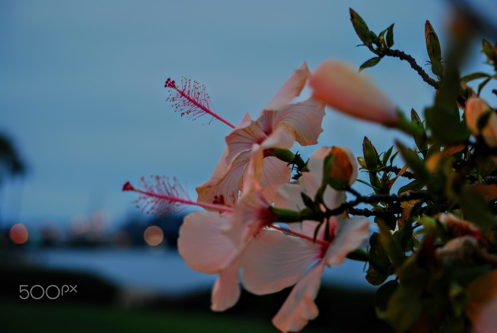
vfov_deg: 14.7
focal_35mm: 93
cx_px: 248
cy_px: 166
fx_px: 1285
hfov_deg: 21.9
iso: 100
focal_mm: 62
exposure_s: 1/6
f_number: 4.5
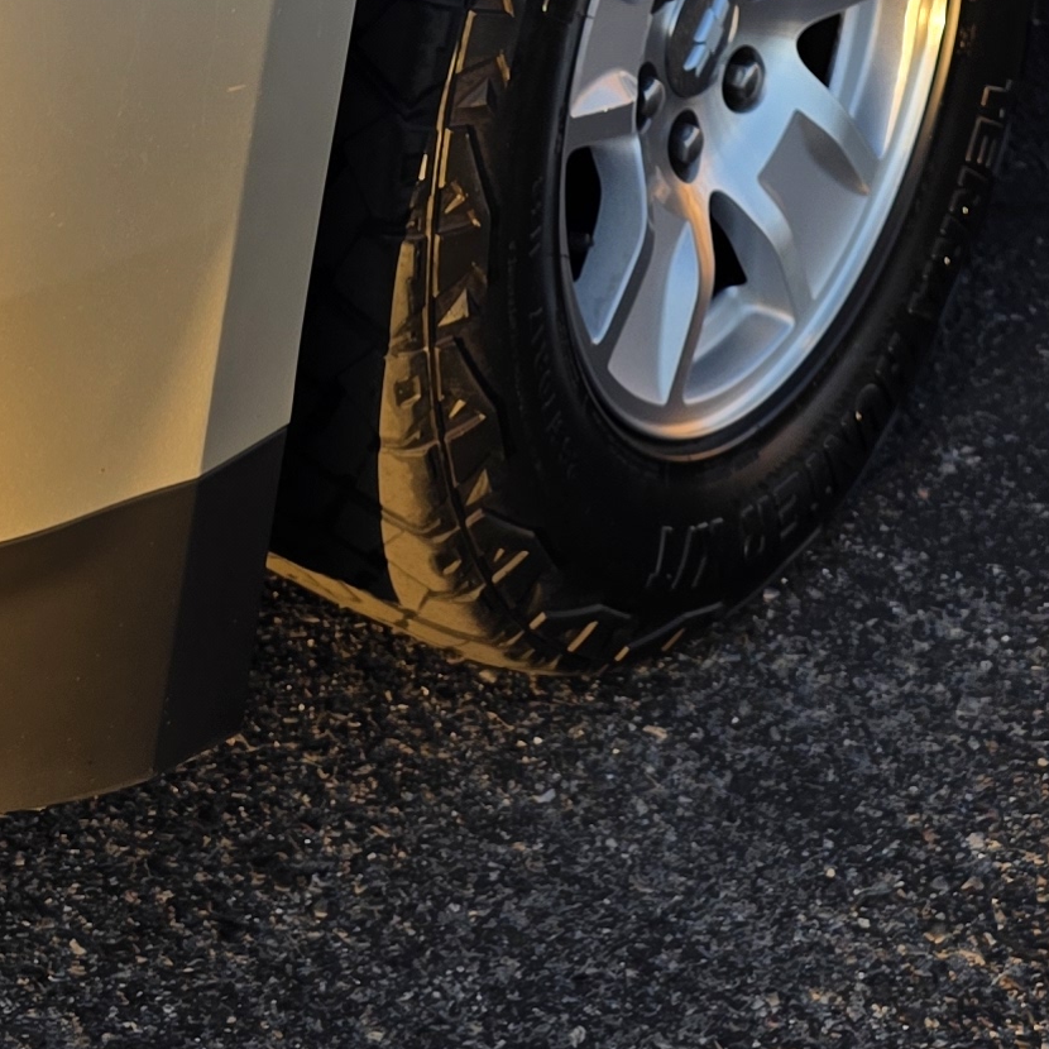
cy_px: -570
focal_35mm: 98
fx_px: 3360
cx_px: 177
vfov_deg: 16.1
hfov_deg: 17.6
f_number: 1.7
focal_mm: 6.25
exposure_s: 1/359
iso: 25
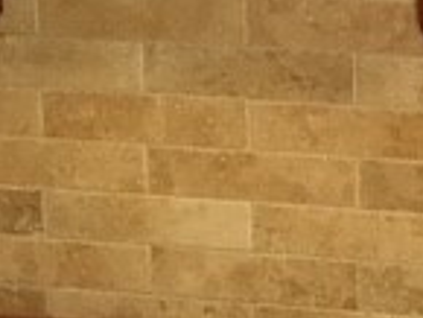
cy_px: -283
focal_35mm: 128
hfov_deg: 14.7
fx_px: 1565
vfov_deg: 10.8
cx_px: 548
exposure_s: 1/30
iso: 200
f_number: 2.2
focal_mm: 4.15
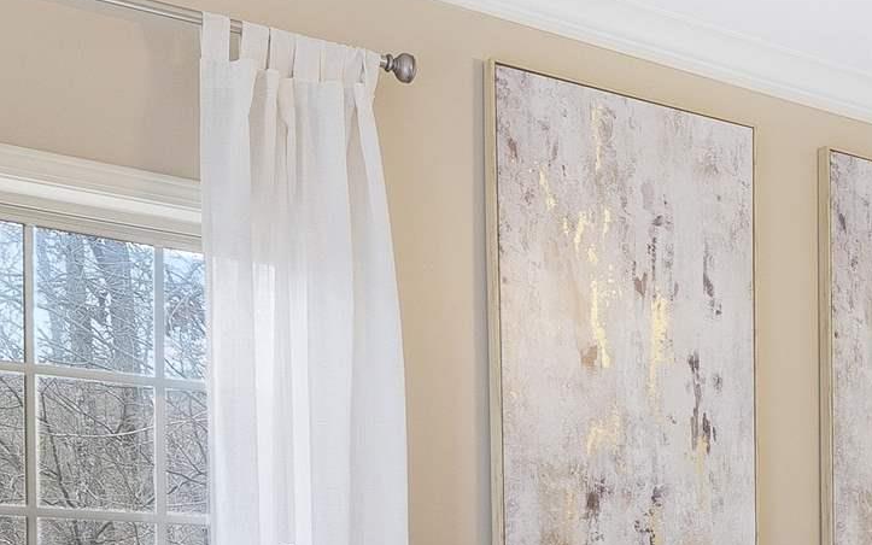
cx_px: 1157
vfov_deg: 18.2
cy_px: 764
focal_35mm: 65
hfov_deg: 26.4
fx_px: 1545
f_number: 10
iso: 320
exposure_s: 1/2
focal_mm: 15
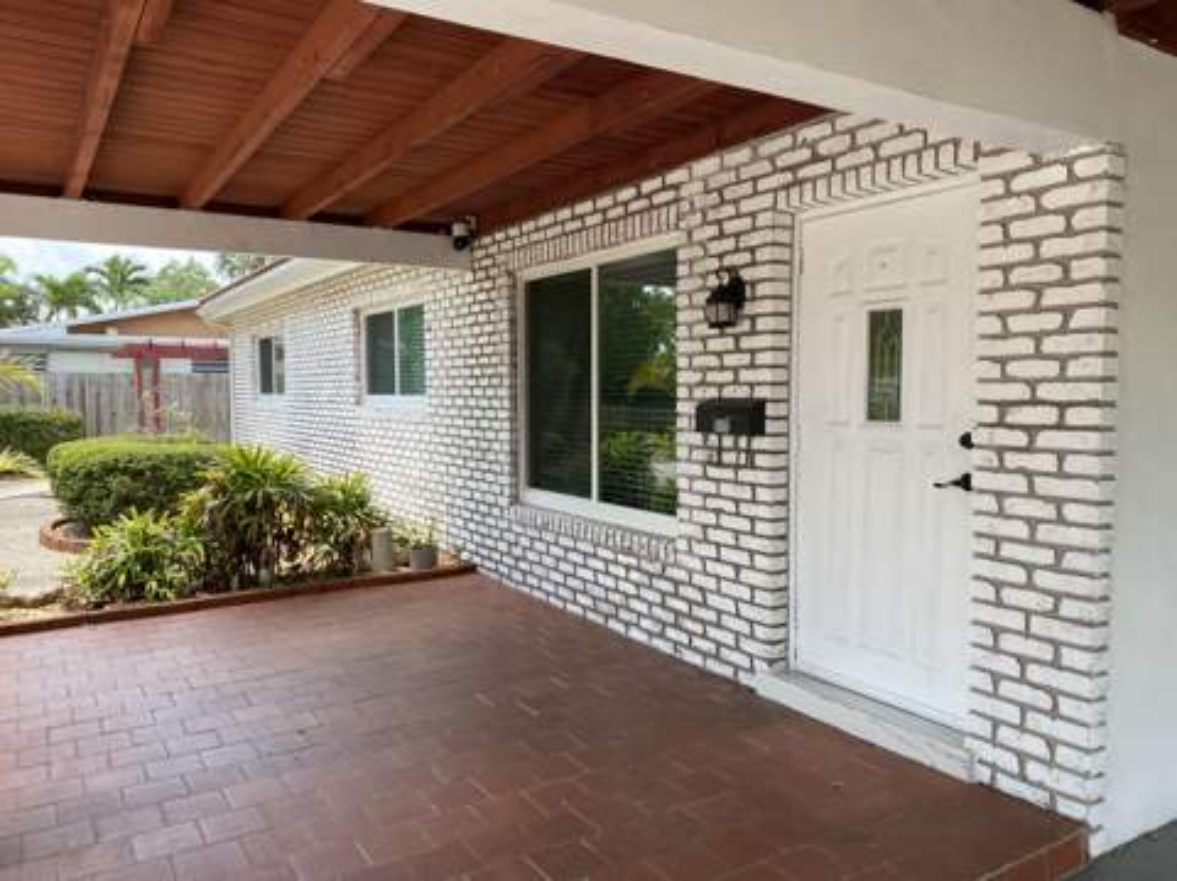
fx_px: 883
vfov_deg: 53.0
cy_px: 440
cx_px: 588
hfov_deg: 67.4
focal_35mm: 26
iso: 32
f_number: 1.8
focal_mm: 4.25
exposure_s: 1/549
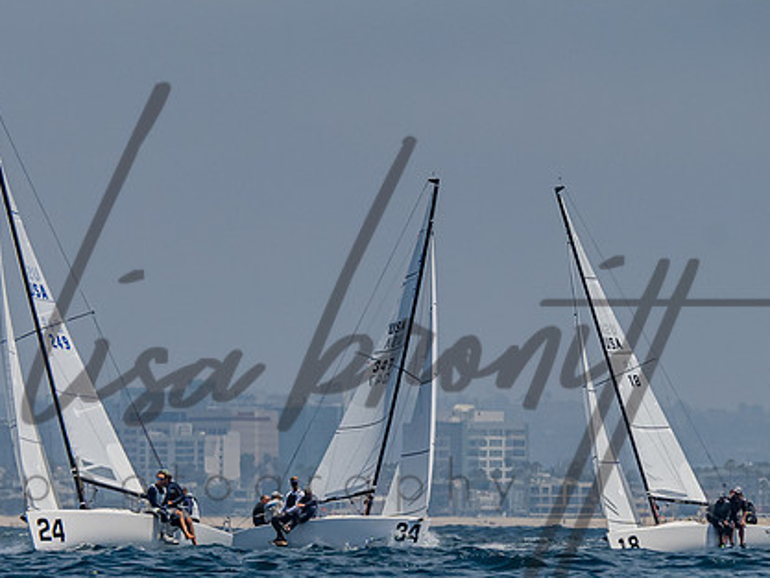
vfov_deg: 2.4
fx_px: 13773
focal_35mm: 619
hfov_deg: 3.2
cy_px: 737
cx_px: 67
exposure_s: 1/3200
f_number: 6.3
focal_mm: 220
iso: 400
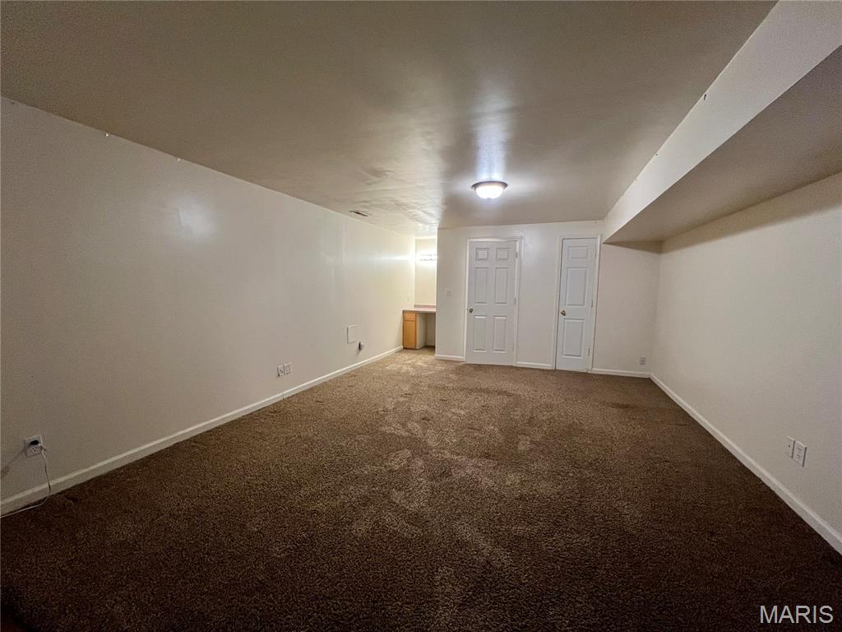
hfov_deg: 106.2
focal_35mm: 13
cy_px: 316
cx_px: 421
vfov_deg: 89.9
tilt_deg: -5.7
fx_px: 316
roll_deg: -0.8
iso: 320
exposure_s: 1/60
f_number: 1.8
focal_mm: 1.57
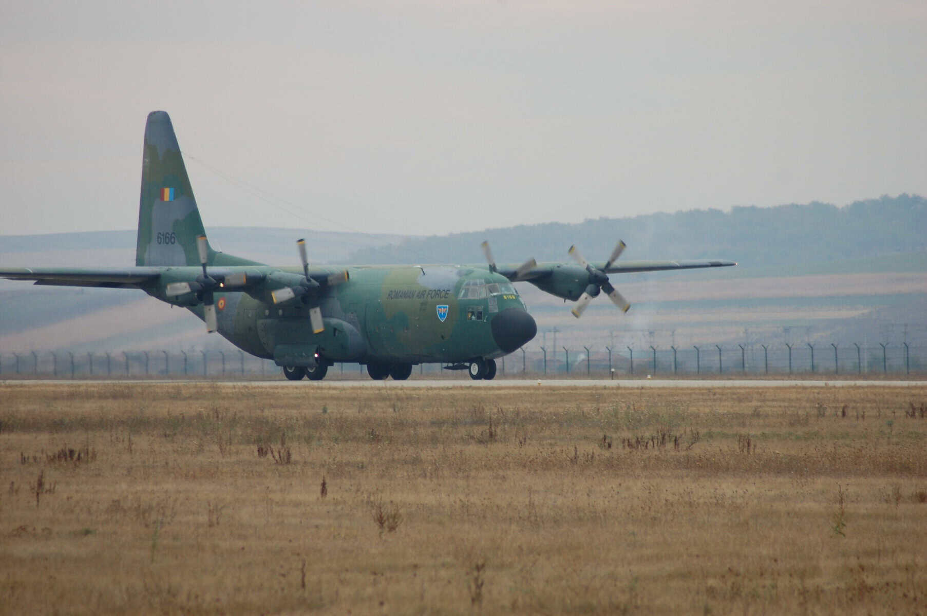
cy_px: 308
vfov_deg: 4.4
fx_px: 8104
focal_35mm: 315
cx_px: 464
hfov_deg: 6.5
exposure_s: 1/1250
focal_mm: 210
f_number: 5
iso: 400
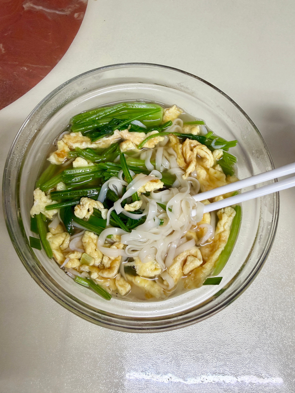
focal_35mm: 24
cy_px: 196
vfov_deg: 71.6
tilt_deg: -69.7
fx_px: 273
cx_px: 148
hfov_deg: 56.8
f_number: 2.2
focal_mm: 2.22
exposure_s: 1/50
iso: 250
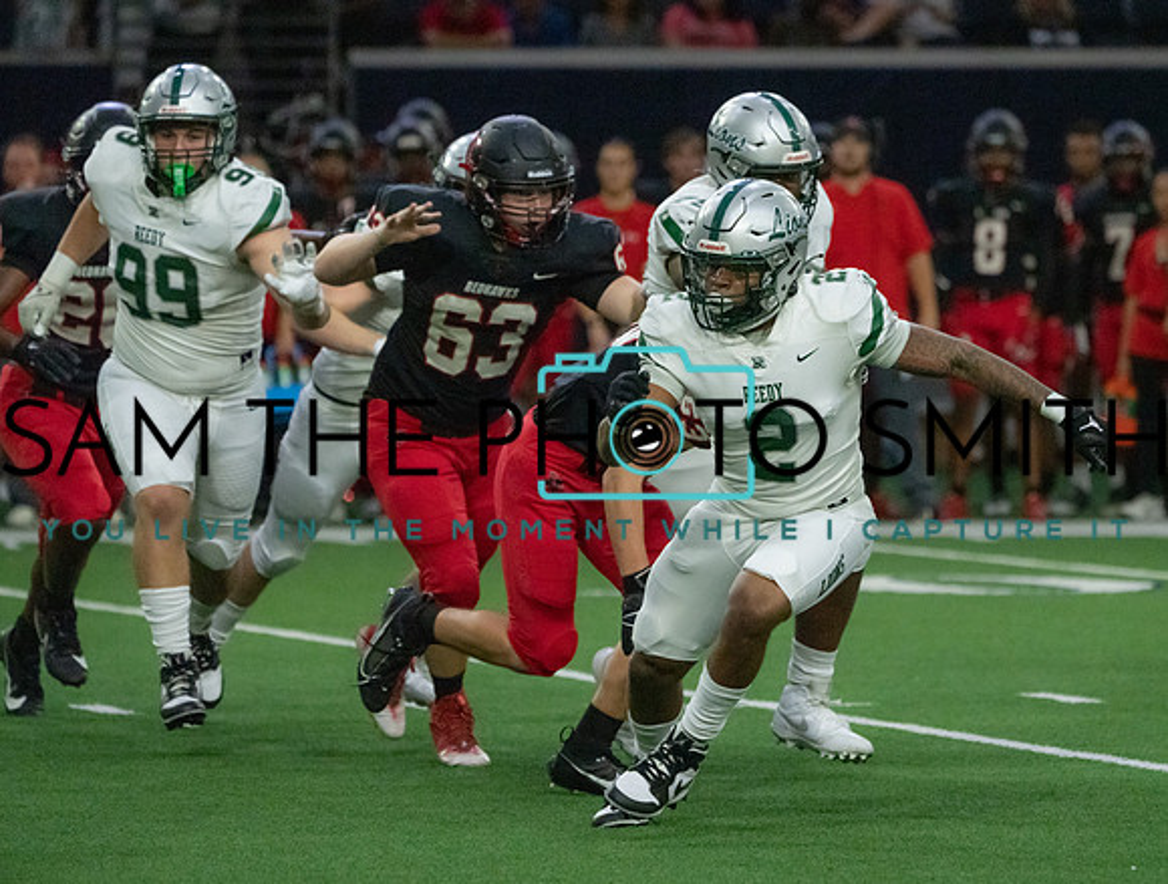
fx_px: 12257
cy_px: 455
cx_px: 720
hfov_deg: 5.5
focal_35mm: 362
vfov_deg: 4.1
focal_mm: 297
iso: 12800
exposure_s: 1/1250
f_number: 5.6
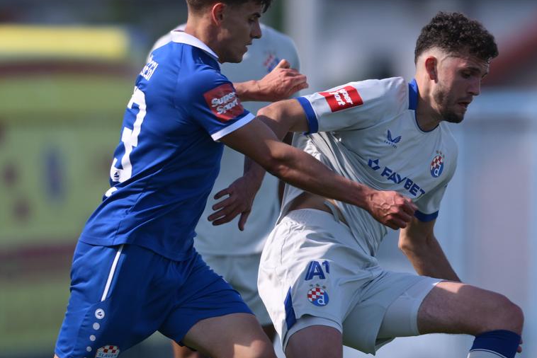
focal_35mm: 844
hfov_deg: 2.4
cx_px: 493
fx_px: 12594
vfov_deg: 1.6
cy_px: 316
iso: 100
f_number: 2.8
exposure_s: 1/1250
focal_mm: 400
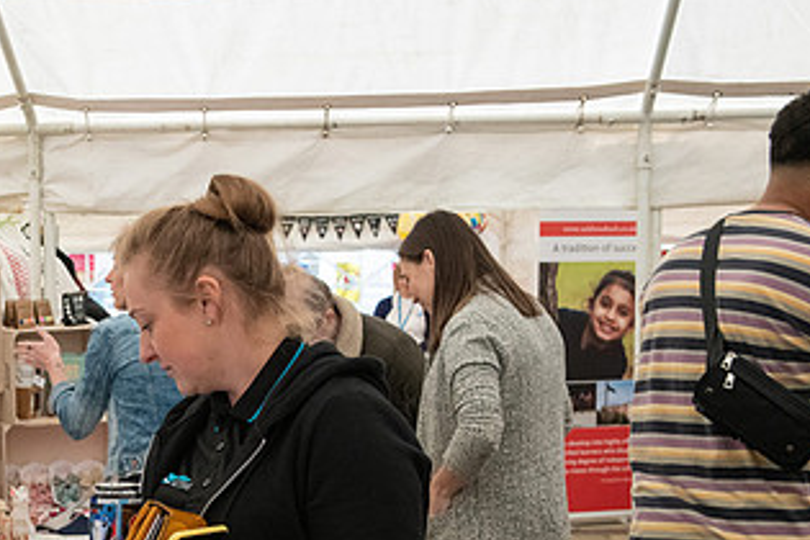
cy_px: 403
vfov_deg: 19.1
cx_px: 140
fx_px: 1597
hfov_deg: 27.8
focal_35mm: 71
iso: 3600
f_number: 6.3
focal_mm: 38
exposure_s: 1/2500
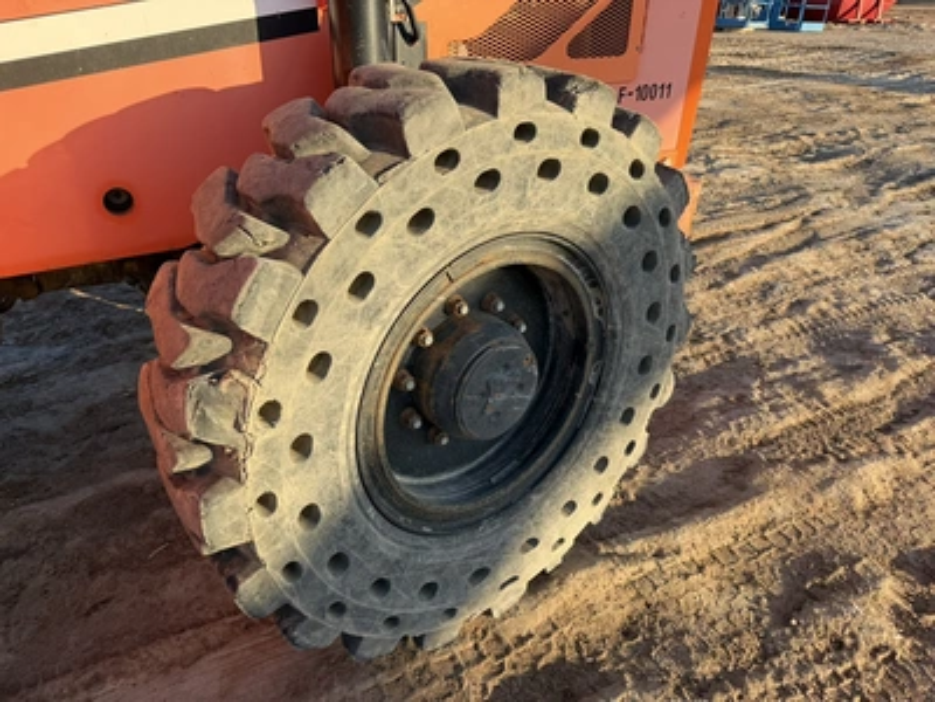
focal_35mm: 24
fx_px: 648
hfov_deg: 71.6
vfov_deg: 56.8
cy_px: 351
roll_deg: +0.7
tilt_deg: -28.5
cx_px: 468
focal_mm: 6.76
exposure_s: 1/1361
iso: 80
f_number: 1.78
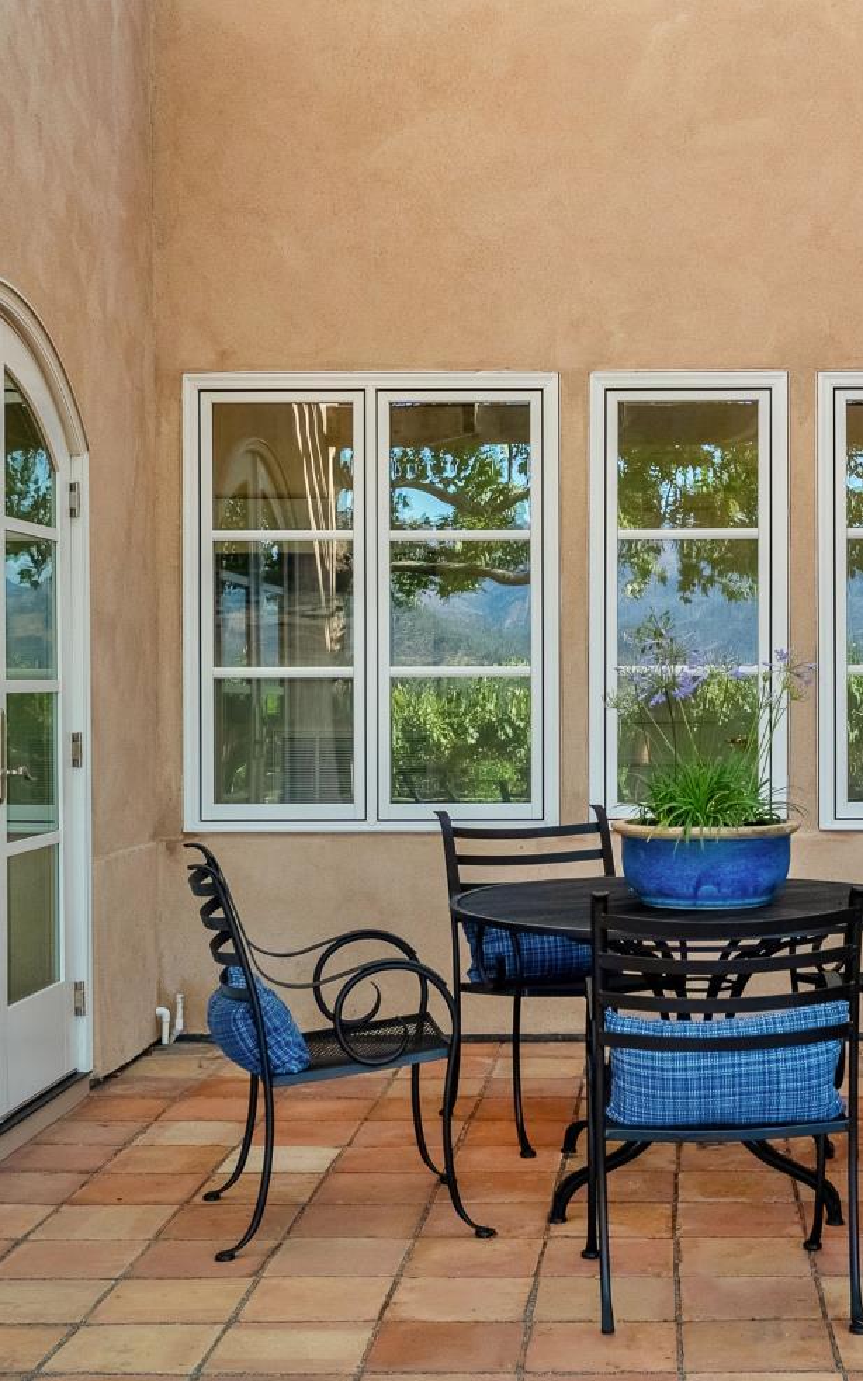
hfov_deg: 22.8
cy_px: 691
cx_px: 693
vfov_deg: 36.3
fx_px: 2108
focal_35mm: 56
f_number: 9
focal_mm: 24
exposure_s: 1/80
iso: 400
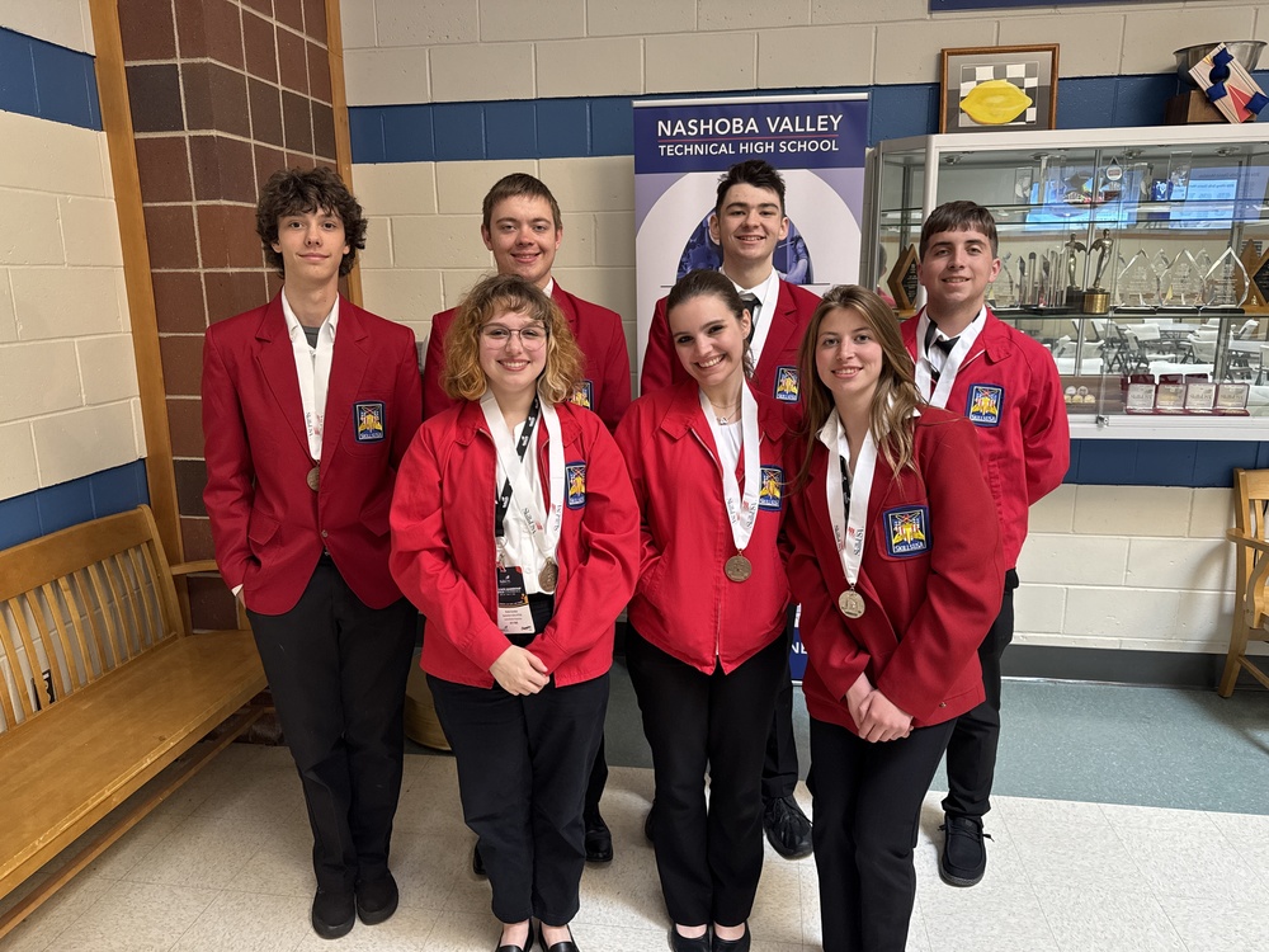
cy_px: 476
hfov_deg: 71.6
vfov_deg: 56.8
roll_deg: +0.5
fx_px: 880
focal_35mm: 24
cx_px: 634
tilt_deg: -13.6
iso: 200
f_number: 1.78
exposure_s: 1/60
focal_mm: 6.76
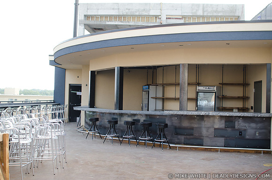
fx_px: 339
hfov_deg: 43.7
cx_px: 136
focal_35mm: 45
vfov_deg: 29.7
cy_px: 90
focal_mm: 30
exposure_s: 1/1250
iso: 320
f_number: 3.2
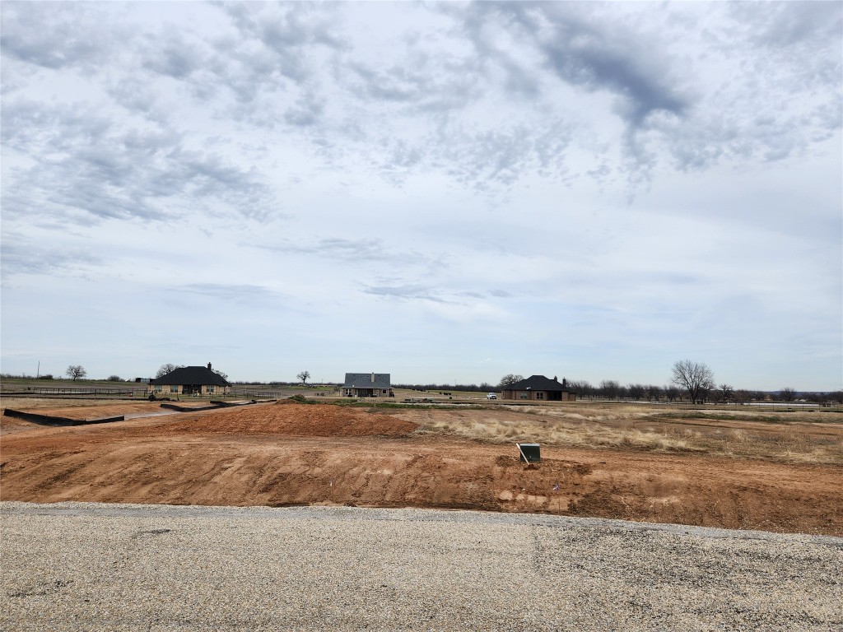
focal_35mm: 23
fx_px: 560
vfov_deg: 58.9
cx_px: 422
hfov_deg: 73.9
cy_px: 316
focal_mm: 5.4
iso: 20
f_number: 1.8
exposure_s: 1/2456
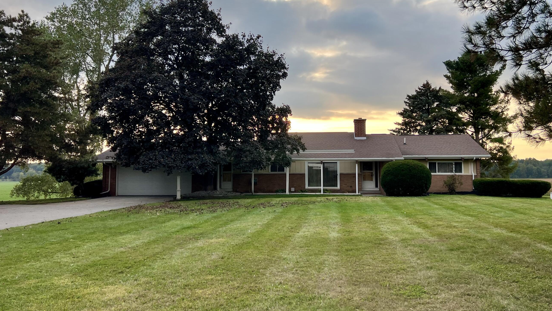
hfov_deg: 59.4
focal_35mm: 33
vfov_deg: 35.6
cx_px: 302
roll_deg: +0.1
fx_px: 483
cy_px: 142
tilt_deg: +4.5
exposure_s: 1/791
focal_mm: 5.7
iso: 50
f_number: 1.5
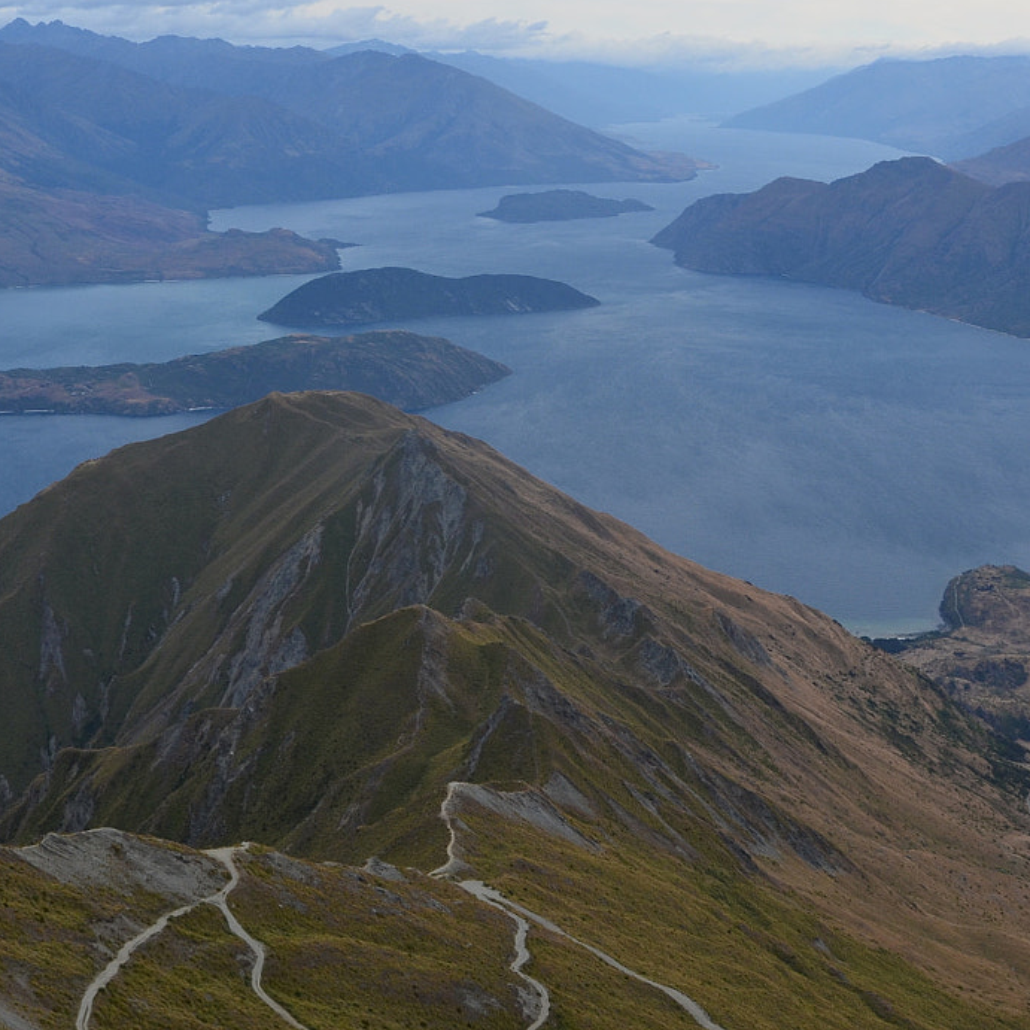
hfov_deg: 32.1
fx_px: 1784
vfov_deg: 31.9
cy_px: 341
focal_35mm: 53
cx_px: 398
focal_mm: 18
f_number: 11
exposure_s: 1/100
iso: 200
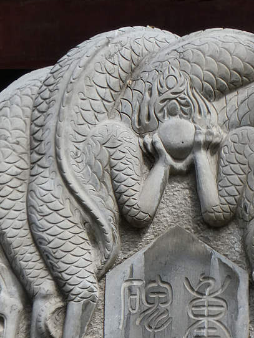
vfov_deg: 3.9
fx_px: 4995
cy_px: 310
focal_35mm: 511
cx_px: 186
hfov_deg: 2.9
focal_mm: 41.4
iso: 80
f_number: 5.6
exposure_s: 1/125
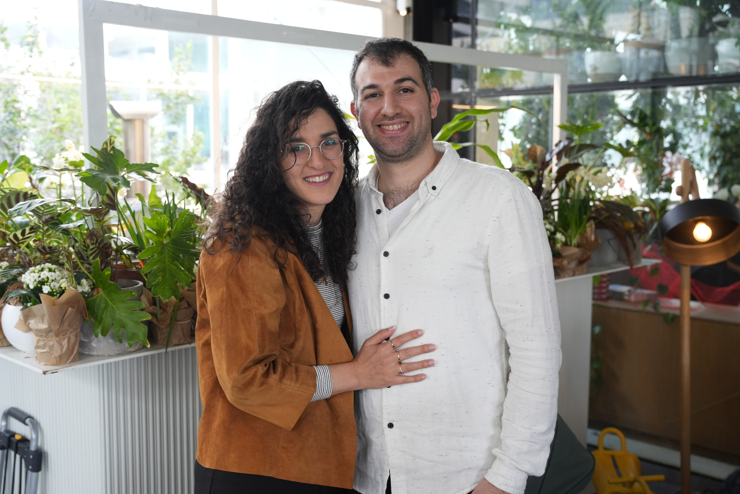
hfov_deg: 45.0
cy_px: 255
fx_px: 893
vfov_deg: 30.9
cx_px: 363
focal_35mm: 43
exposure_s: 1/160
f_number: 4
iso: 1000
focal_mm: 41.4
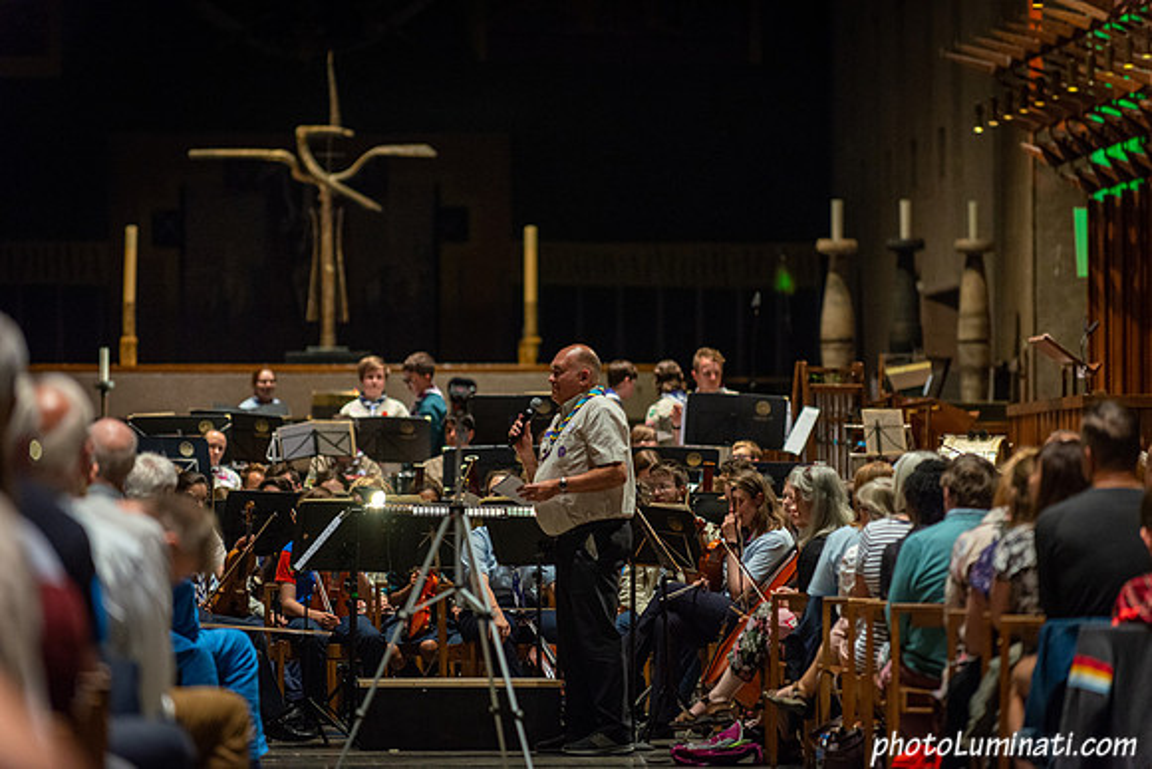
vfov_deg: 6.9
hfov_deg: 10.3
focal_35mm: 200
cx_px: 576
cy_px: 384
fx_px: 6401
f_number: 2.8
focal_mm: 200
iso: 2500
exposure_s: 1/125
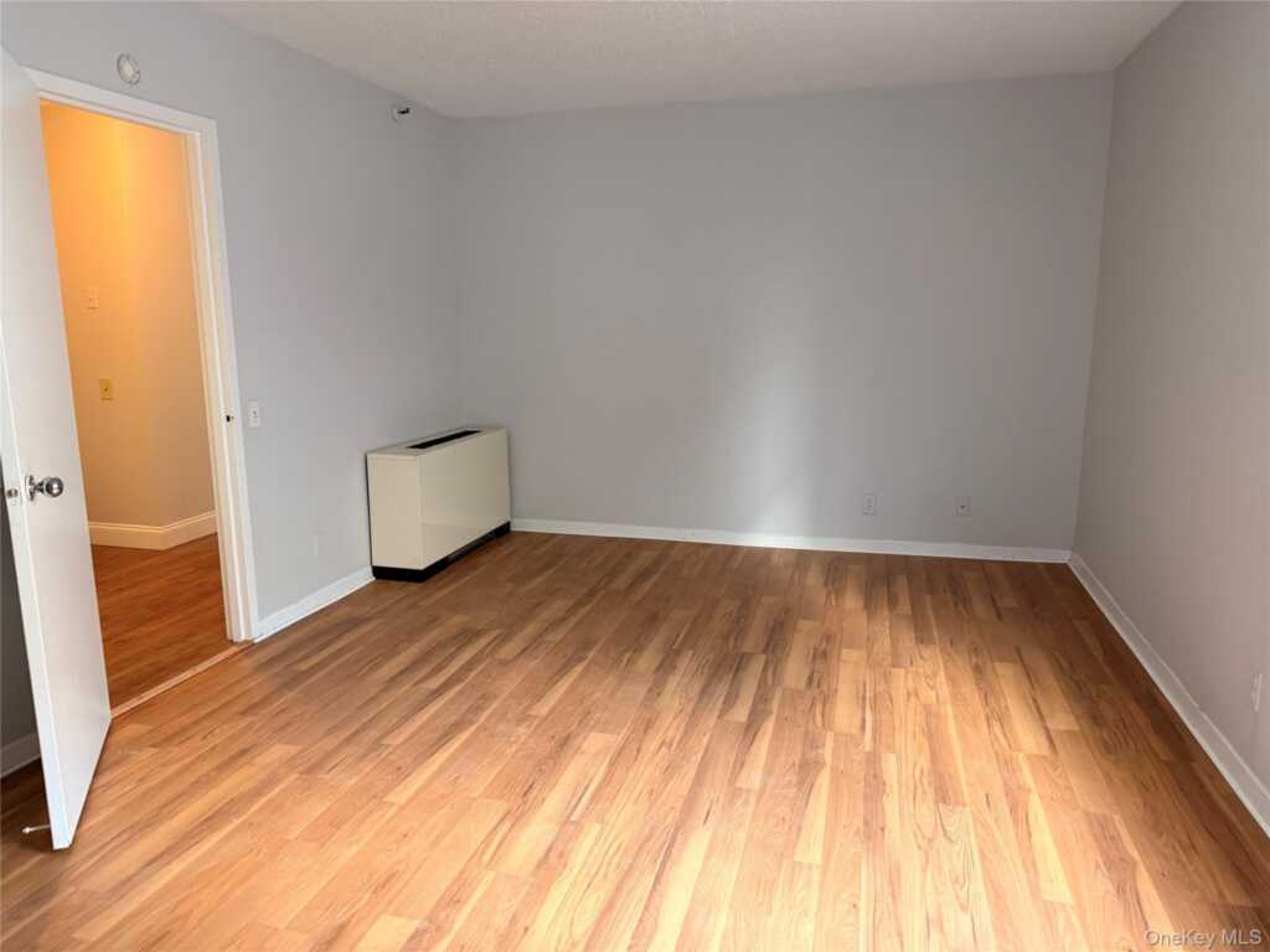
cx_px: 635
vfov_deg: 56.8
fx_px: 881
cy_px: 476
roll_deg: -0.1
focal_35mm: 24
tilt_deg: -9.8
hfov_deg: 71.6
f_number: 1.78
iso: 320
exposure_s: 1/60
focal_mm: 6.76
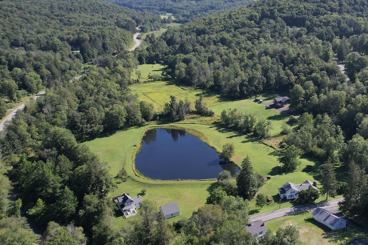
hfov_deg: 47.5
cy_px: 96
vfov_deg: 34.1
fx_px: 399
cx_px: 280
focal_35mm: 39
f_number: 2.8
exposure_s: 1/1000
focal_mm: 8.38
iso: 100
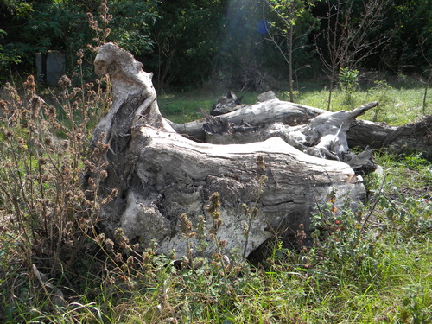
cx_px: 216
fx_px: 349
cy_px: 162
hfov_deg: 63.4
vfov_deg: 49.7
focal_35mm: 28
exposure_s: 1/345
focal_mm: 5
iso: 80
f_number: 3.5
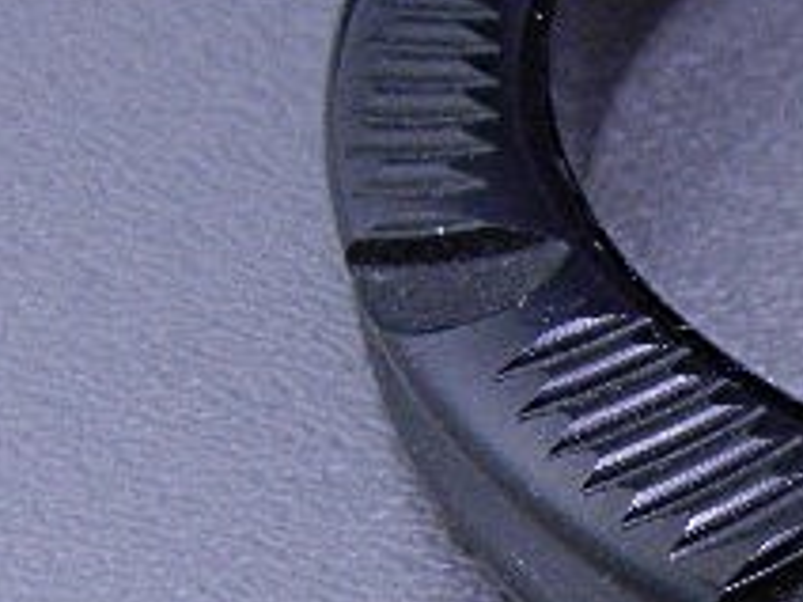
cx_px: 1201
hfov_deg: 15.4
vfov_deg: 12.6
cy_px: 310
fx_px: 2737
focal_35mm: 118
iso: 800
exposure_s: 1/30
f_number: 7.4
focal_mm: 7.1
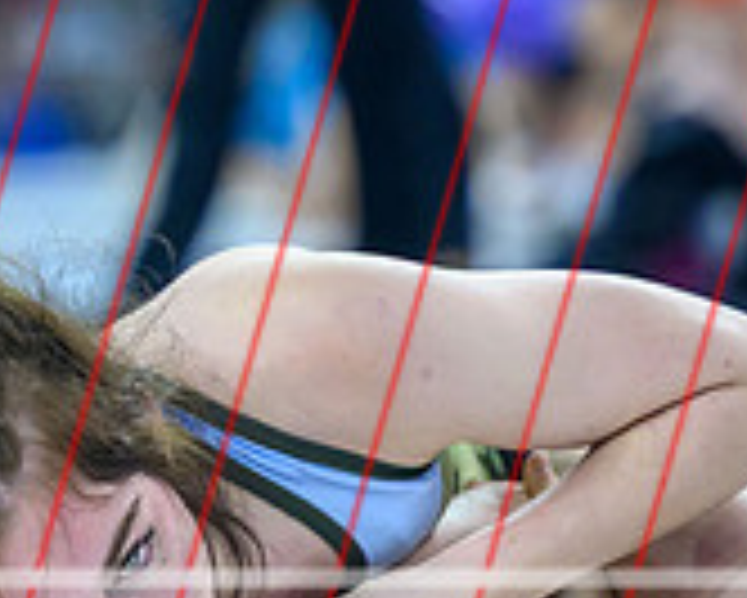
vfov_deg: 2.9
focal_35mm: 533
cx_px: 265
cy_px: 822
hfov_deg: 3.6
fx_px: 11791
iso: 2000
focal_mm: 125
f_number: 2.8
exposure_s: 1/800
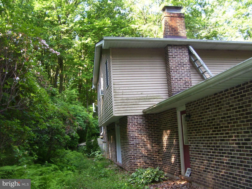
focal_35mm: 34
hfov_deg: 54.0
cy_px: 94
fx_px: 248
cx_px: 126
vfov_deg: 41.8
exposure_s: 1/60
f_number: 2.7
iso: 80
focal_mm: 5.6
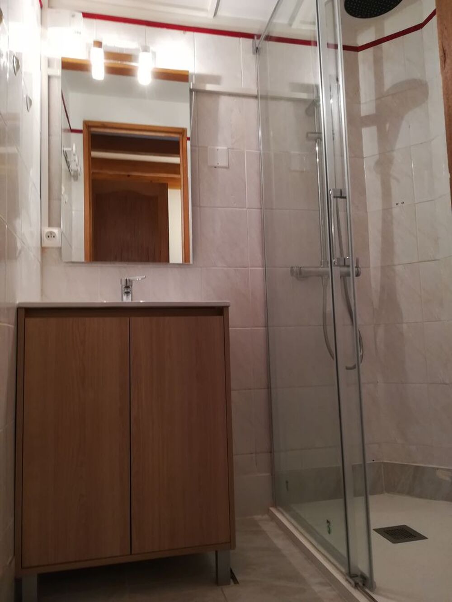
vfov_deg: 67.3
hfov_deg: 53.1
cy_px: 301
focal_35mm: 26
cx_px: 226
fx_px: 453
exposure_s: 1/33.3
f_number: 2.2
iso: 250
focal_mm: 3.83
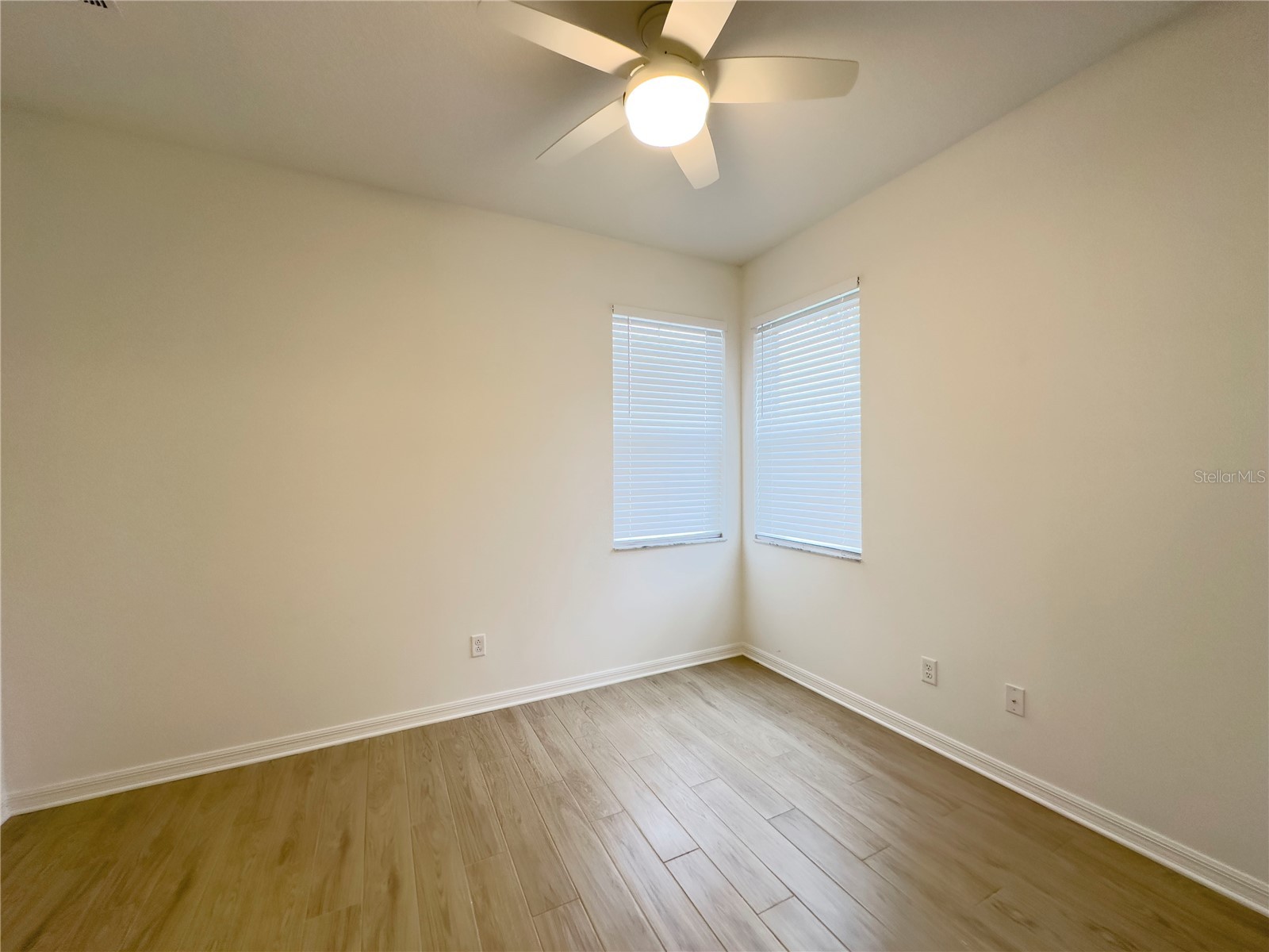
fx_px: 513
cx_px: 634
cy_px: 476
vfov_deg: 85.7
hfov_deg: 102.1
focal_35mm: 14
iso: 160
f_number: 2.2
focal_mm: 2.22
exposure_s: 1/60
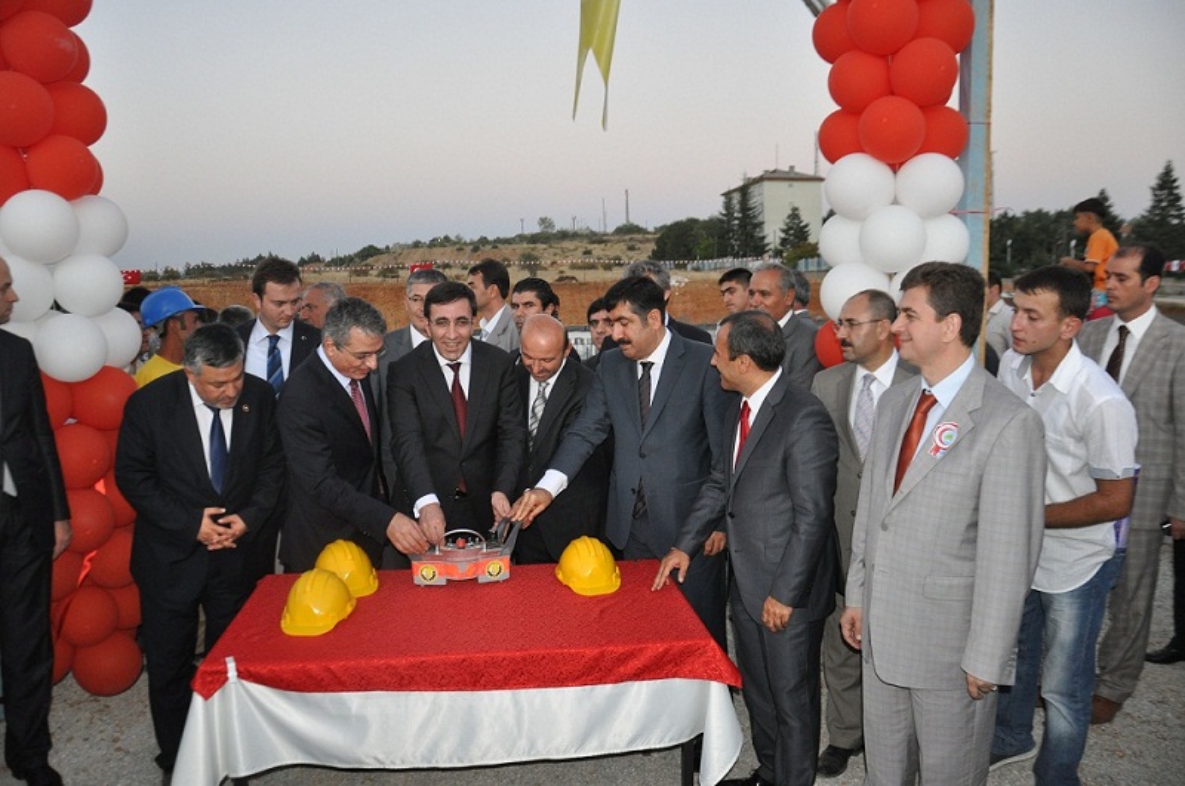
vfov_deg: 47.8
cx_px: 592
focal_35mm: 27
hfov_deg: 67.5
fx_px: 887
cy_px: 393
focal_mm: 18
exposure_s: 1/60
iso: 800
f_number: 3.5
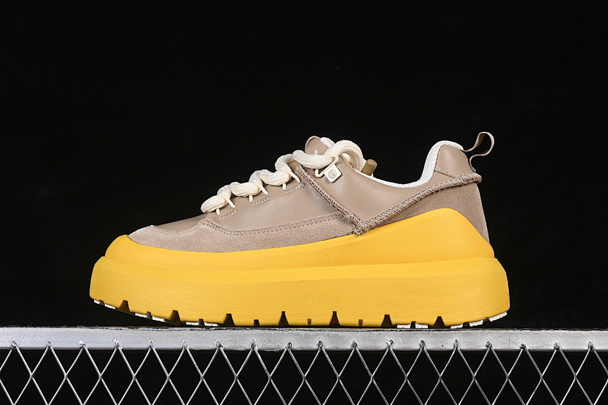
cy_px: 202
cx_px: 304
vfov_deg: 18.2
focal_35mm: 75
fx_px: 1267
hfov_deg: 27.0
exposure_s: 1/80
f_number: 8
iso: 160
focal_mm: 50
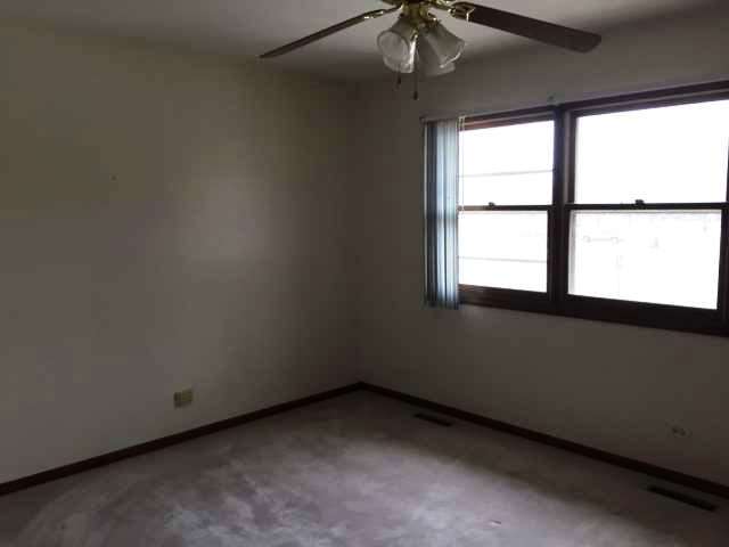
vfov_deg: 48.2
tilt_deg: -7.8
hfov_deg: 61.7
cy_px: 274
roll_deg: +0.2
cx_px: 364
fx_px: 611
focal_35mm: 29
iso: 32
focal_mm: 4.15
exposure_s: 1/30
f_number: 2.2
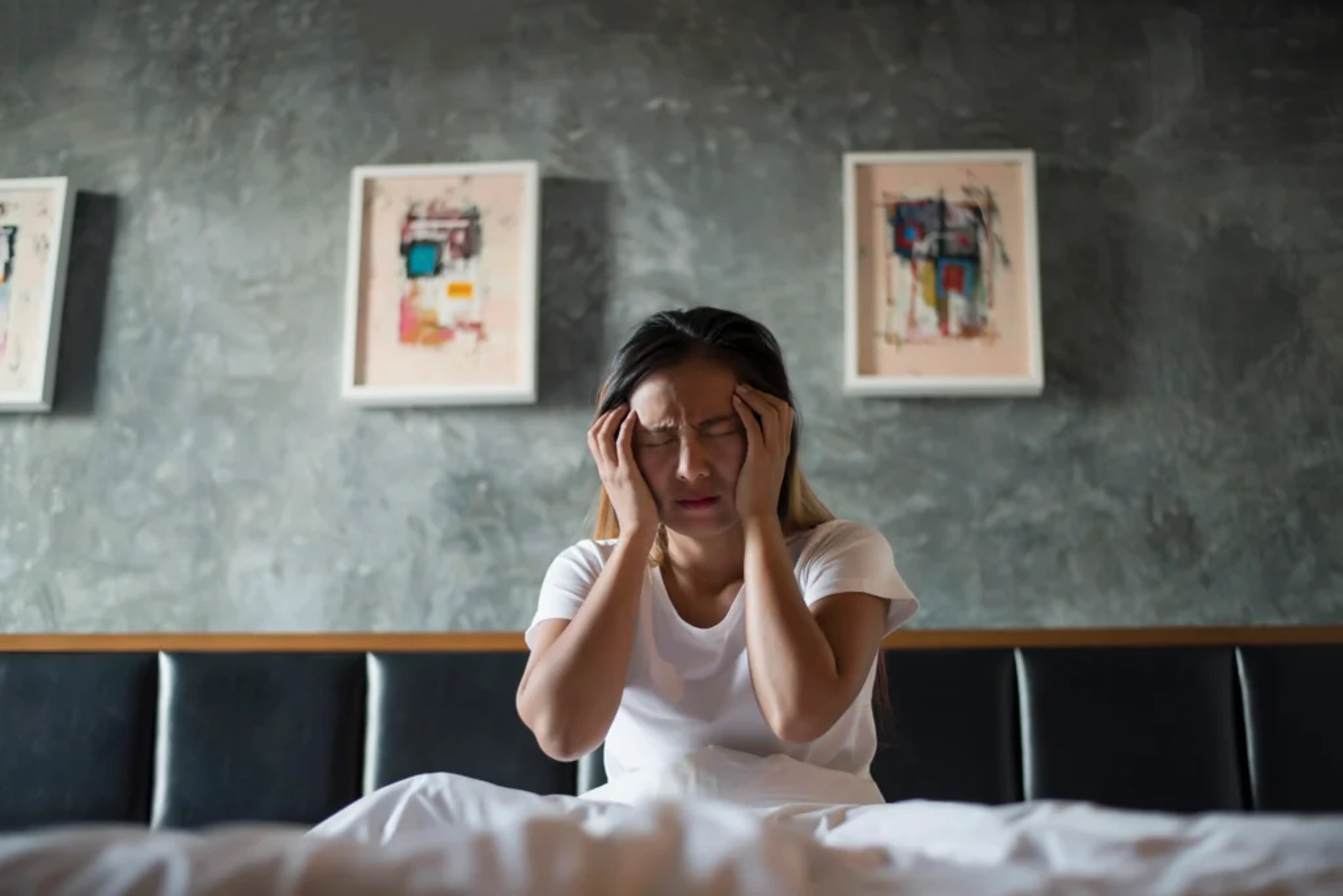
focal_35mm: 50
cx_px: 672
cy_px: 448
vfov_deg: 27.0
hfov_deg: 39.6
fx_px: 1865
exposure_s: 1/100
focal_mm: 50
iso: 400
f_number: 1.8
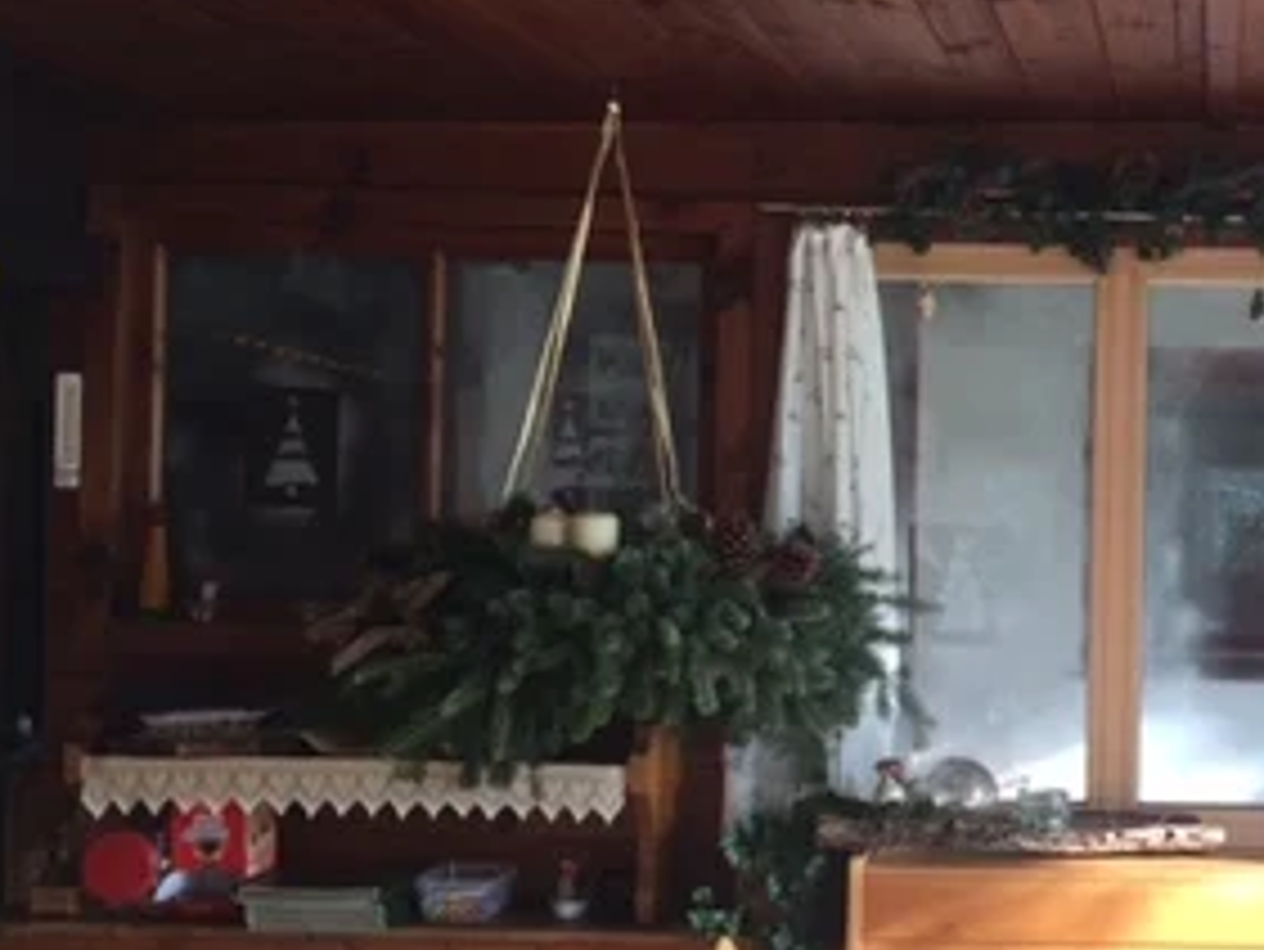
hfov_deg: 28.0
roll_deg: -0.5
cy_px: 599
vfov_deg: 22.2
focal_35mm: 66
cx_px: 1201
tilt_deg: -0.4
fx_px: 2411
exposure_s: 1/100
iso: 32
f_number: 2.2
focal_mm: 4.15
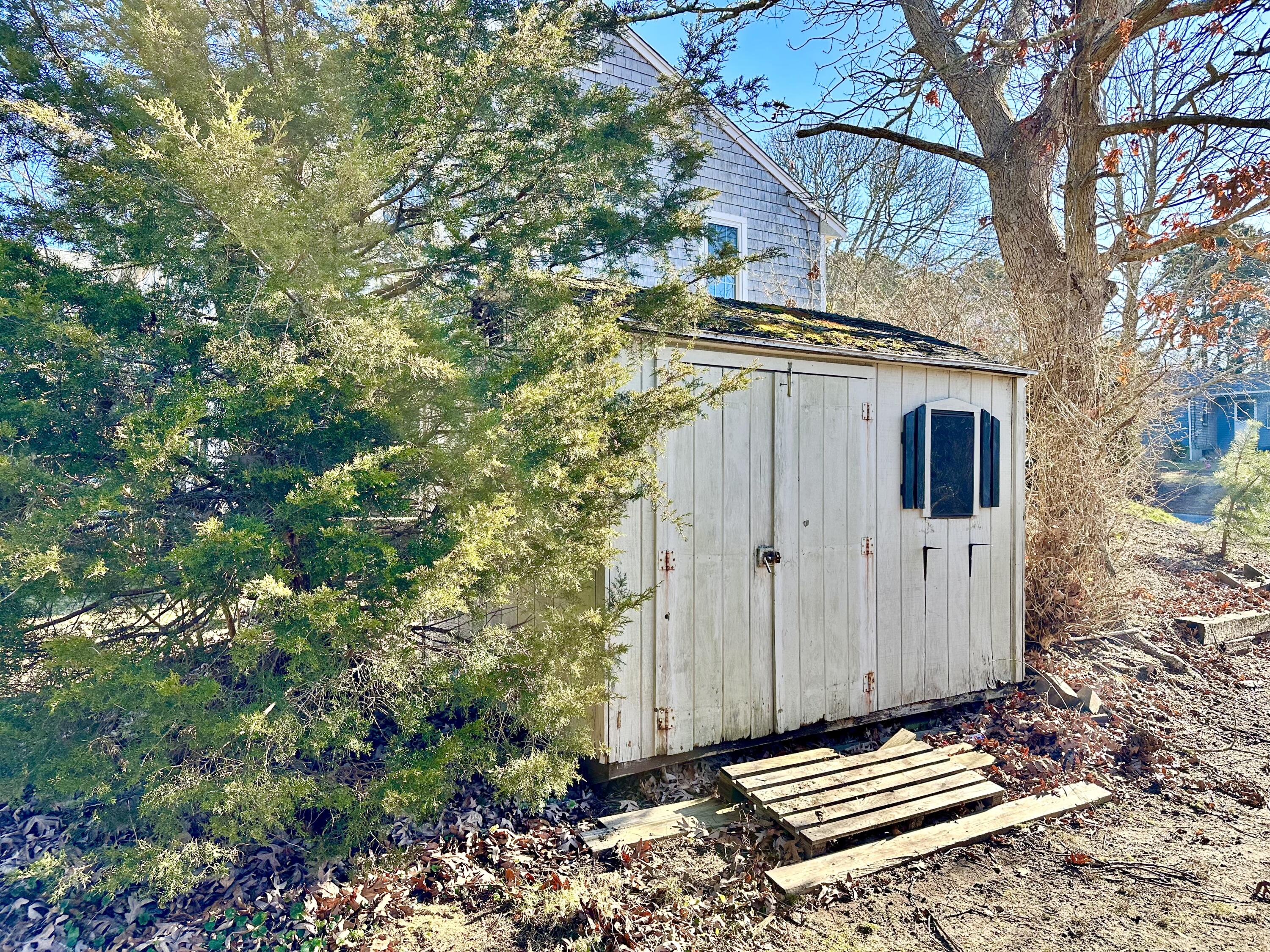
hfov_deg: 71.6
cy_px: 476
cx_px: 635
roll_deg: +1.2
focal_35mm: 24
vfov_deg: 56.8
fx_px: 881
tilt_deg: -0.8
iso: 80
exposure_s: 1/785
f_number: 1.78
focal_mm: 6.86
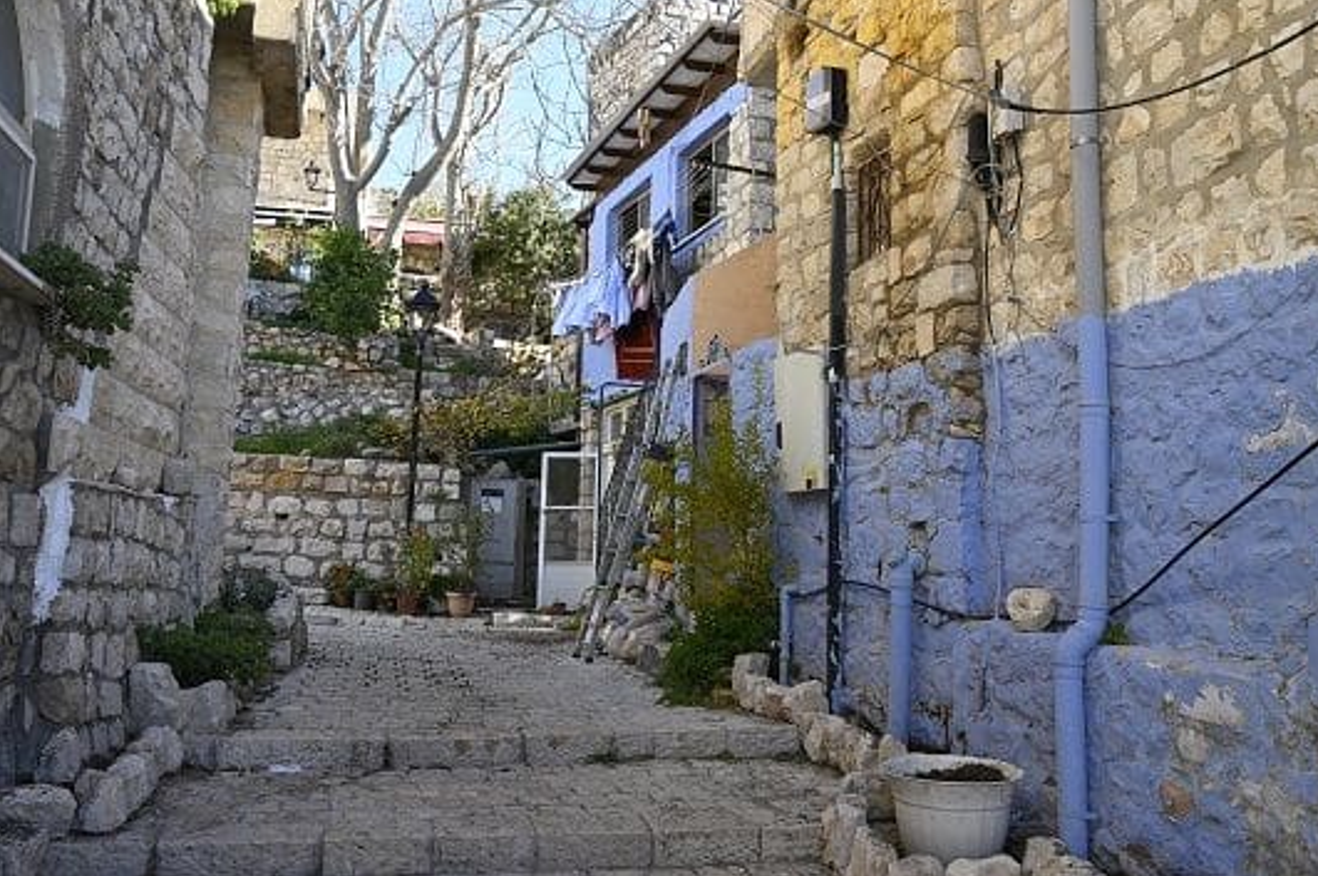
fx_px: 1280
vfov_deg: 37.7
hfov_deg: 54.4
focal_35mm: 35
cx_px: 702
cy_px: 386
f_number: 7.1
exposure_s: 1/200
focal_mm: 31
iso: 250
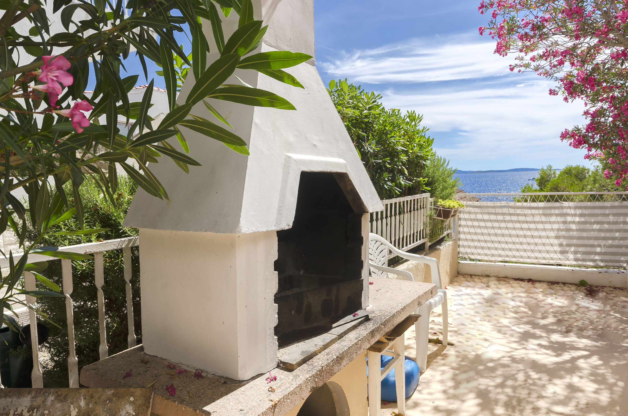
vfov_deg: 52.9
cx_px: 314
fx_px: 418
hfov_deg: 73.8
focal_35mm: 24
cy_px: 208
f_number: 10
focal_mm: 16
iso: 100
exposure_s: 1/200
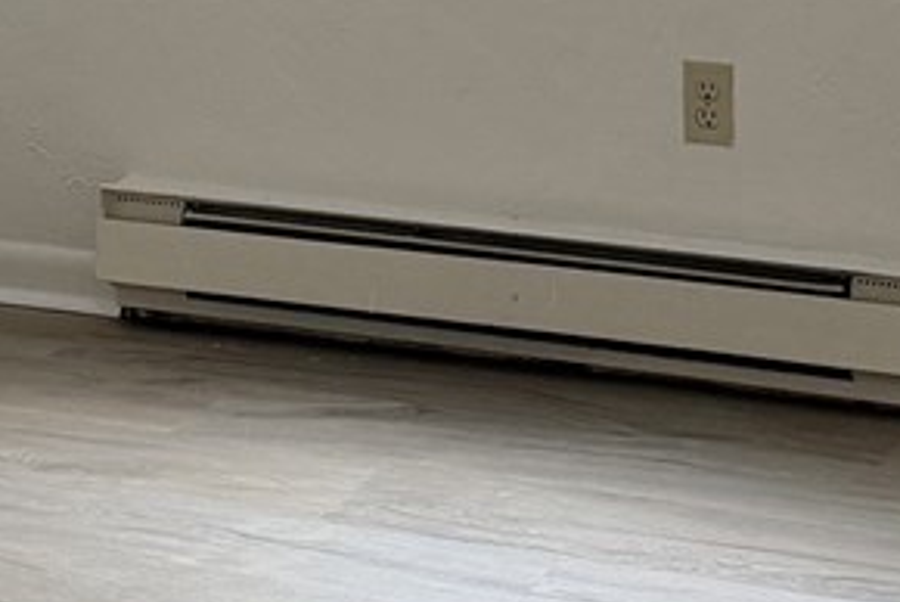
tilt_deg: -4.7
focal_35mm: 132
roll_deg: +0.5
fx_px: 3303
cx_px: 344
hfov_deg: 15.5
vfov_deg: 10.0
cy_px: -394
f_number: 1.78
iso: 320
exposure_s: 1/120
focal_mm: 6.76
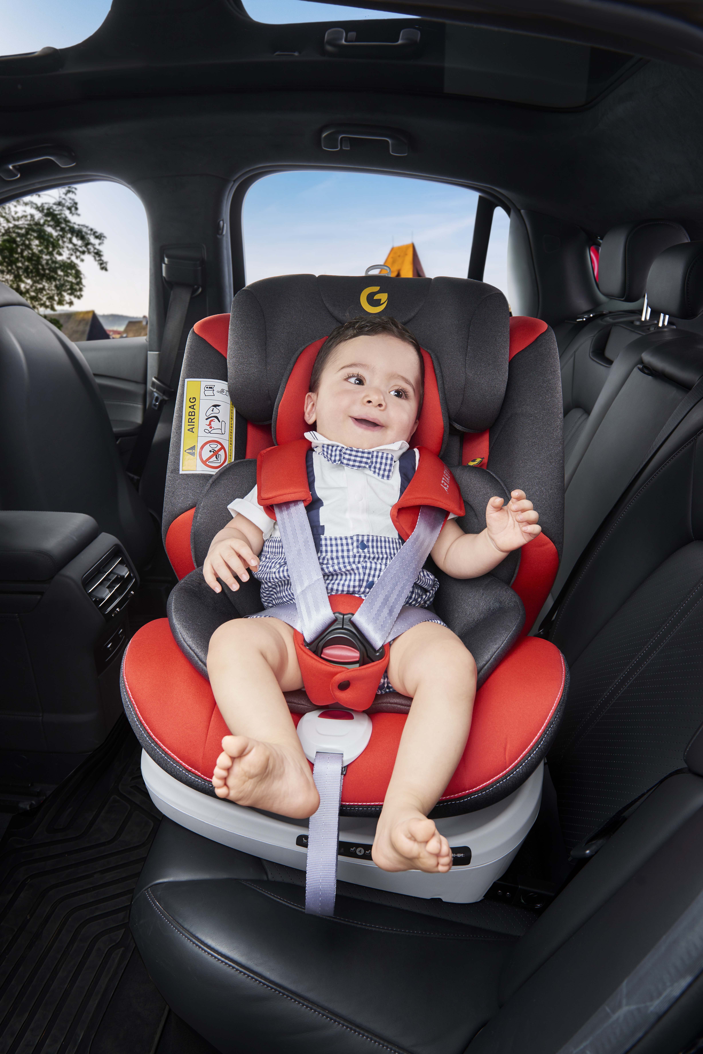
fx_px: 702
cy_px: 527
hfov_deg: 53.2
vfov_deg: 73.7
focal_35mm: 24
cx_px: 352
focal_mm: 24
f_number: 6.3
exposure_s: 1/200
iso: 500
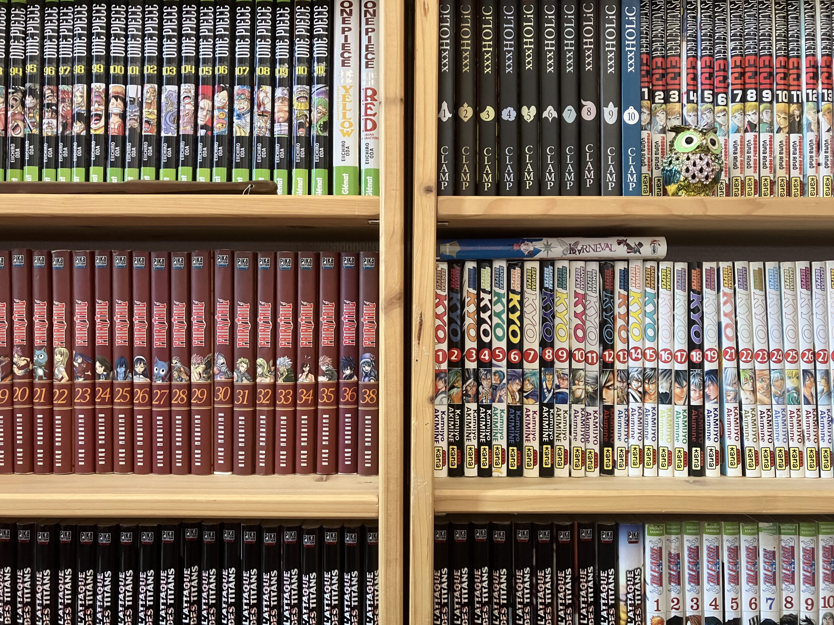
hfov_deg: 63.4
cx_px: 417
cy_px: 312
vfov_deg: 49.7
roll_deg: -0.2
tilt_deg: +2.9
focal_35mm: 28
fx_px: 675
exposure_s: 1/52
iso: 320
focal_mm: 3.99
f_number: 1.8
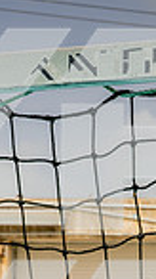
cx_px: 30
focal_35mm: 249
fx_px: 1833
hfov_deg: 4.9
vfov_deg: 8.5
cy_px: 362
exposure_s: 1/250
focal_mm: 60
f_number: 9
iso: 50
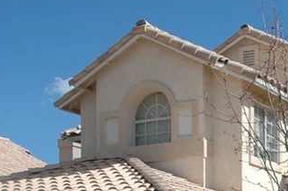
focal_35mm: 88
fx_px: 704
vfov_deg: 14.3
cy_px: 303
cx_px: 364
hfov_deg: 21.2
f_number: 10
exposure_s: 1/400
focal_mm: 18
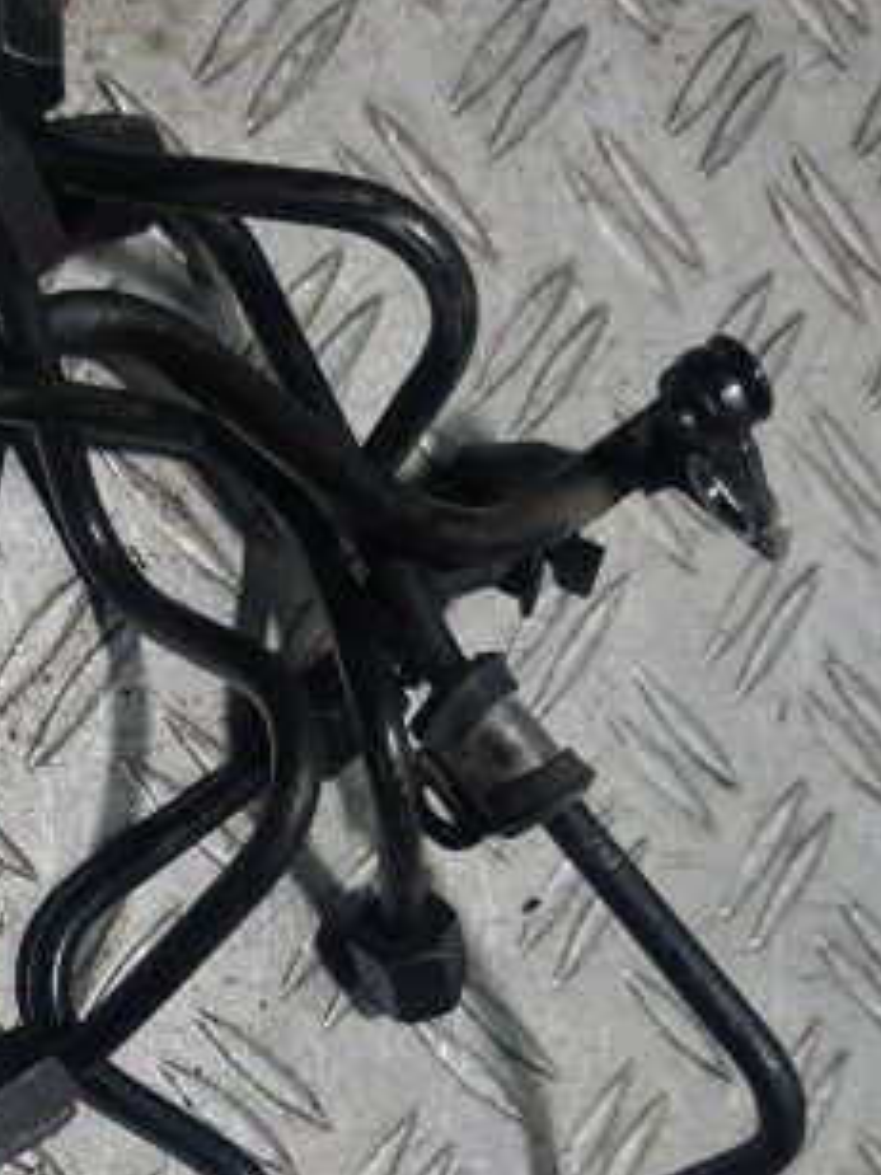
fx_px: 1765
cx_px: 95
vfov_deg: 35.2
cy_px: 996
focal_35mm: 52
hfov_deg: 27.1
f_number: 1.8
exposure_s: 1/100
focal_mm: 5.23
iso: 50
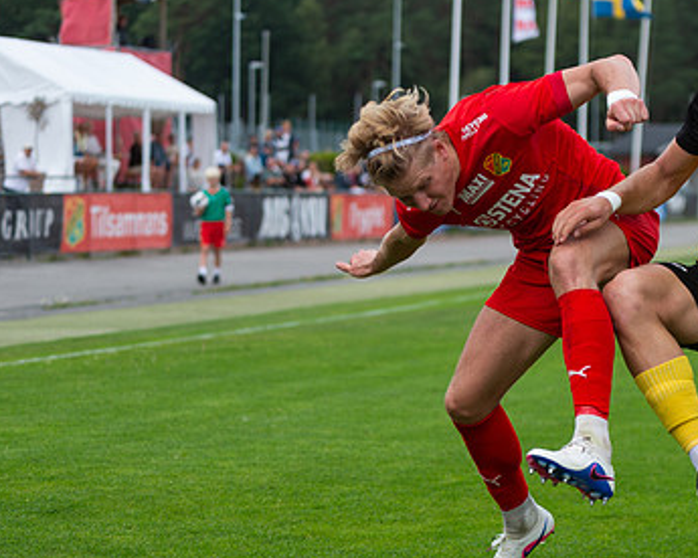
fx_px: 2727
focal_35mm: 132
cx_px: 454
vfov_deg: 11.7
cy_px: 288
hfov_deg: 14.6
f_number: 3.2
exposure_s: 1/1600
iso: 220
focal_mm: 82
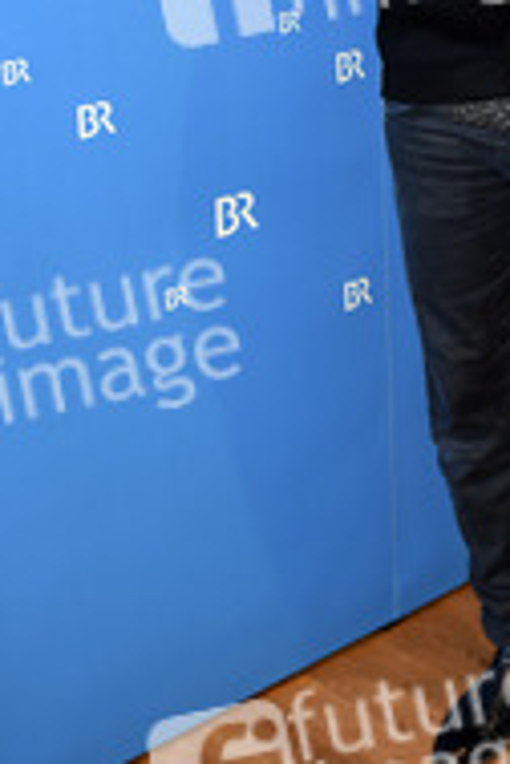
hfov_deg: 18.3
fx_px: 1552
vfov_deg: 27.1
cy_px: 154
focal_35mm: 73
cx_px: 474
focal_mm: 23
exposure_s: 1/160
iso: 1400
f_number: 4.5
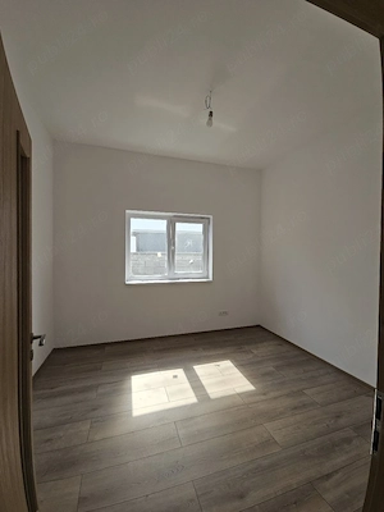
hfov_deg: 89.9
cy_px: 256
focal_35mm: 13
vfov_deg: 106.2
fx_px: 192
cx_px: 192
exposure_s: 1/370
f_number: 2.2
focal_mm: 2.2
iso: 125
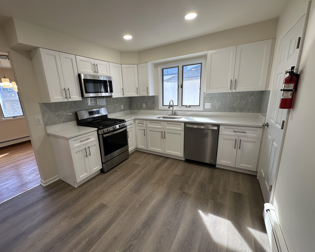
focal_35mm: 15
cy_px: 128
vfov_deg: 84.0
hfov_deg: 96.6
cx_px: 146
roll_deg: +2.7
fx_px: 140
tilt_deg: -13.9
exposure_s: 1/120
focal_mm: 2.22
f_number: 2.2
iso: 100
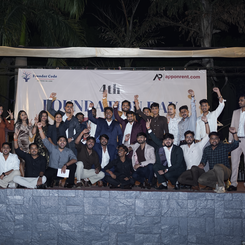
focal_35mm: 45
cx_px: 95
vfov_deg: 37.6
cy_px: 124
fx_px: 360
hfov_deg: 37.4
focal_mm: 35
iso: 250
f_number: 1.8
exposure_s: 1/160
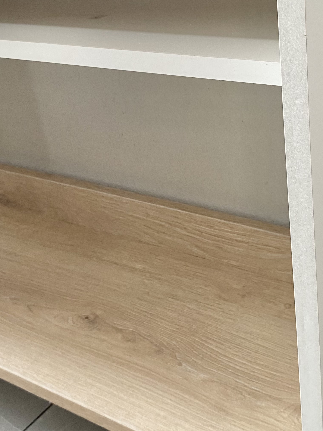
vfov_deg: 36.5
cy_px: 153
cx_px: 203
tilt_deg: -22.3
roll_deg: +6.3
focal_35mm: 52
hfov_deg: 27.9
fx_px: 647
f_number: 1.8
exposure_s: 1/60
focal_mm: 4.25
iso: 250
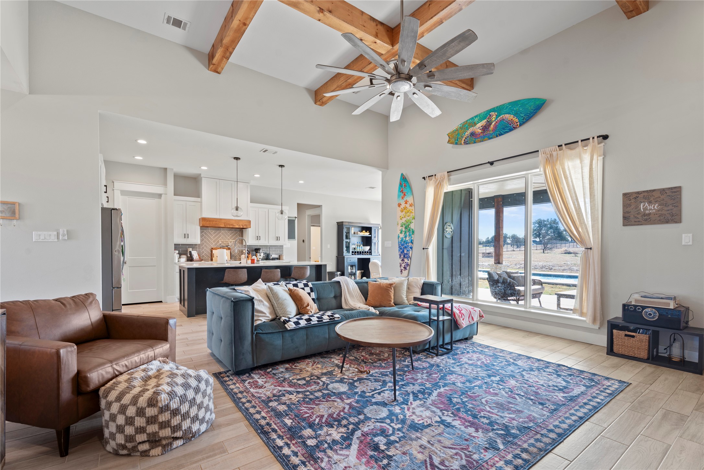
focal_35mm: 16
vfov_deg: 73.7
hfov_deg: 96.7
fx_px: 313
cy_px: 235
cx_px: 352
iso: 100
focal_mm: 16
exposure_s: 1
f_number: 9
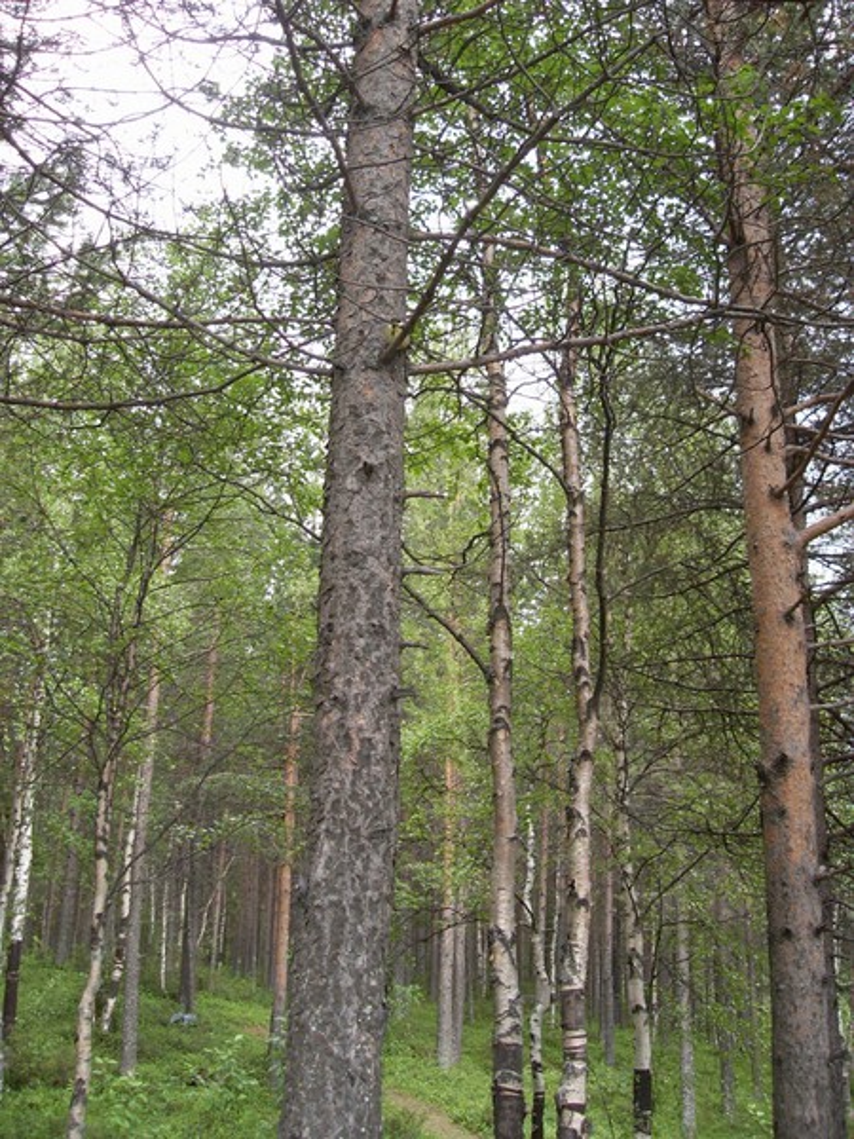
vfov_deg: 50.1
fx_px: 1217
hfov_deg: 38.7
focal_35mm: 37
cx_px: 427
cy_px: 570
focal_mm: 6.3
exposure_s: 1/125
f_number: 2.8
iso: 80
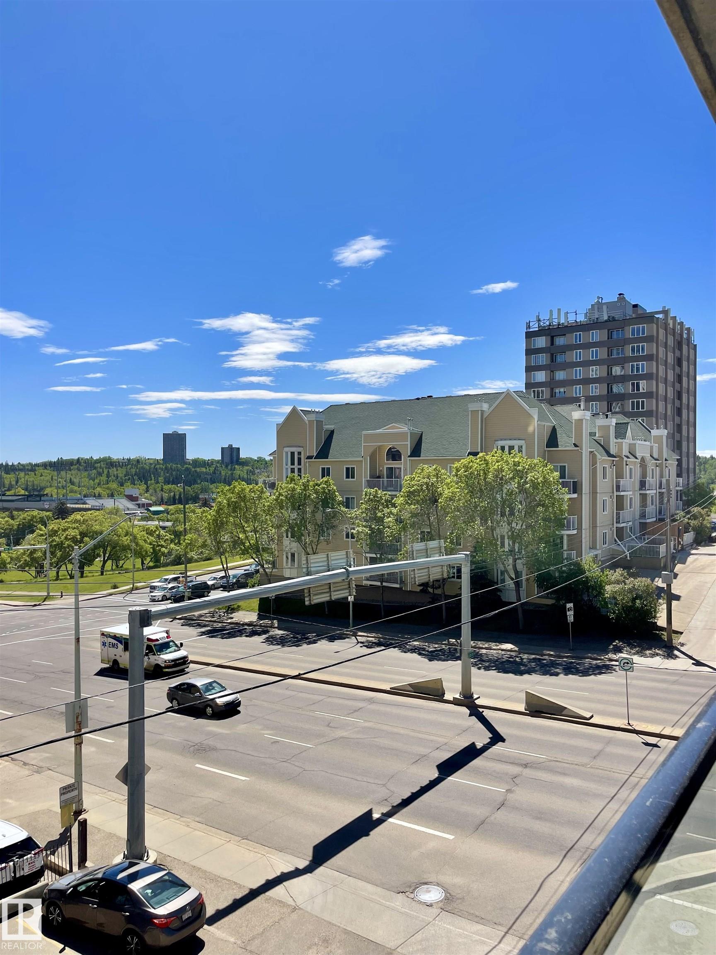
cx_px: 358
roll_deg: -0.5
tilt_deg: -0.6
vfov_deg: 69.4
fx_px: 689
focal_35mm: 25
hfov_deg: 54.9
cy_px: 478
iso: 32
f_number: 1.6
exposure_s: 1/4902
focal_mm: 5.1
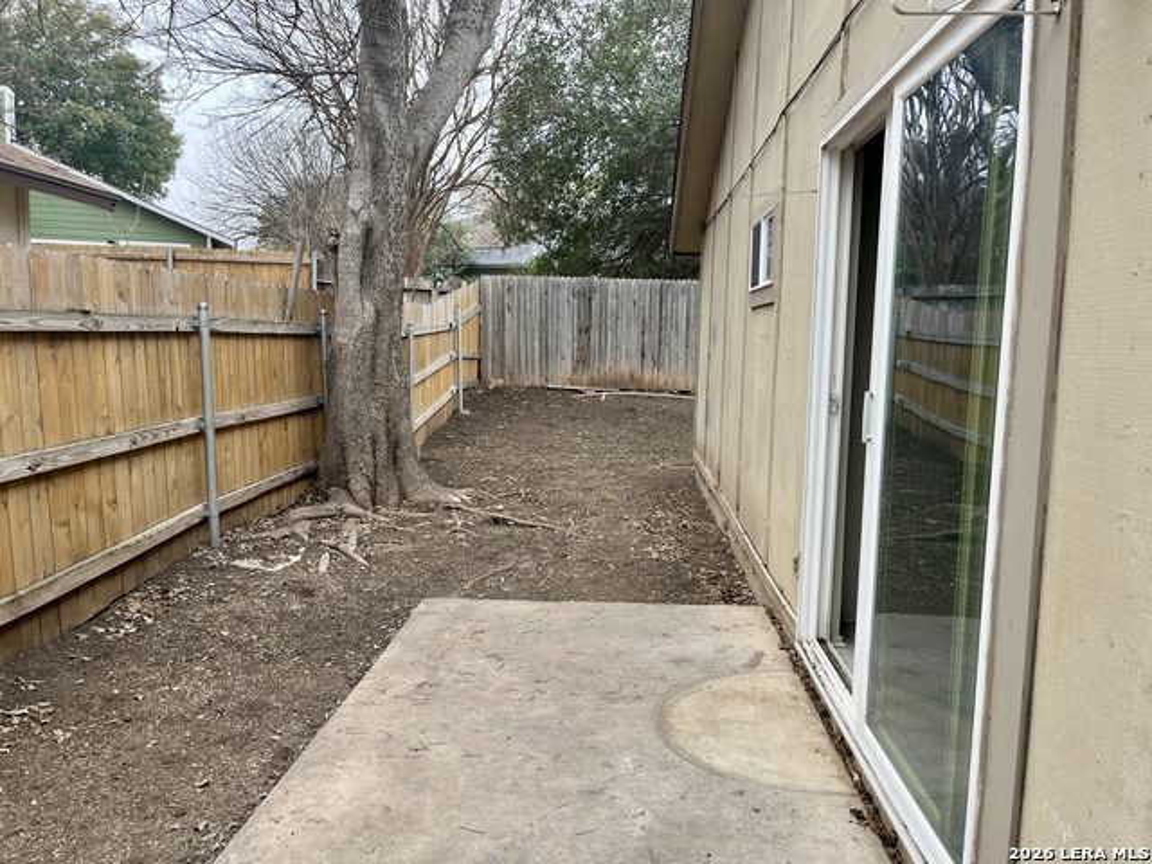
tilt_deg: -5.9
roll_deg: -0.5
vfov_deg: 53.1
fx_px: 865
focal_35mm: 26
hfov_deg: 67.3
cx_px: 576
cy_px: 432
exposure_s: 1/164
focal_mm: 5.1
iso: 50
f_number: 1.6
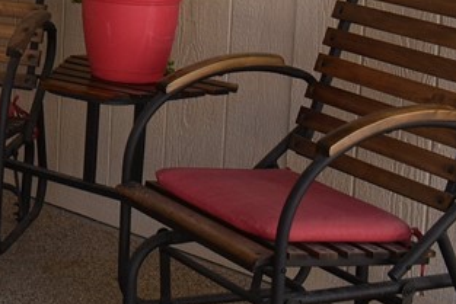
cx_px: -201
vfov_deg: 12.6
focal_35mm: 104
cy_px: -128
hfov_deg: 17.8
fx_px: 1318
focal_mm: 20
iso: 400
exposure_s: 1/200
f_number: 7.1
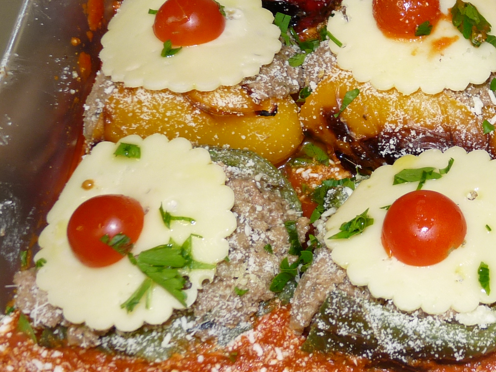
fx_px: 860
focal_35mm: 60
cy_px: 124
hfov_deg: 29.2
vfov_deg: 24.3
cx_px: 538
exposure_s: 1/30
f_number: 2.8
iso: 100
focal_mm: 4.8
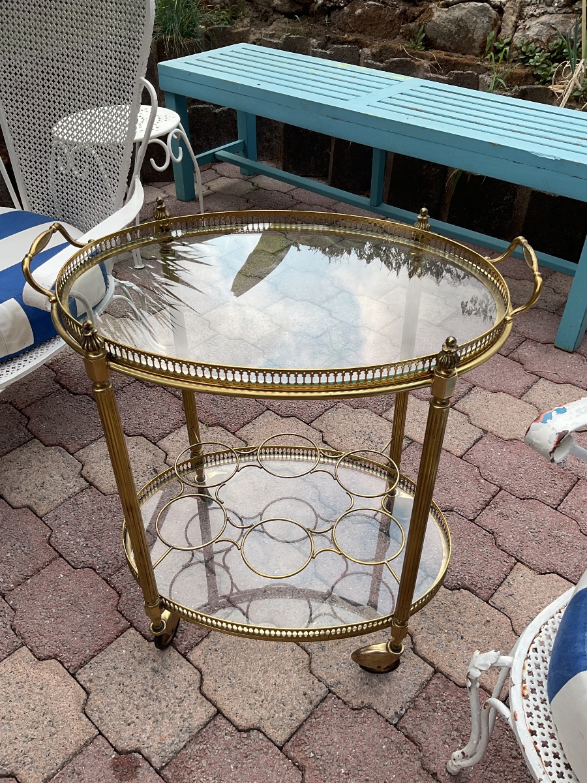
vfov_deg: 61.7
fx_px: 656
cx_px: 294
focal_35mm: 29
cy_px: 392
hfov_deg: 48.2
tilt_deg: -36.9
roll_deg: +0.4
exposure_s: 1/869
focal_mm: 3
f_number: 1.8
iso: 16
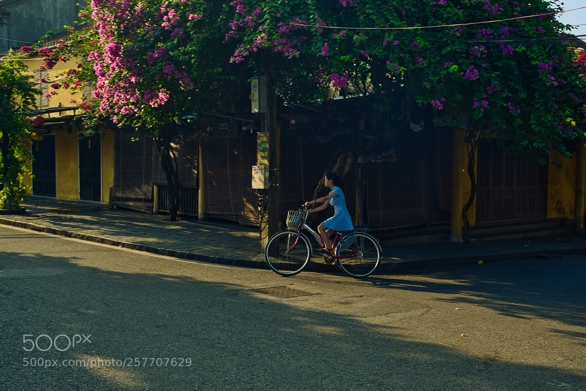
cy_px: 196
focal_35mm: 35
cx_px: 293
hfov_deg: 54.4
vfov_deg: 37.8
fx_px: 570
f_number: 7.1
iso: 200
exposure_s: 1/180
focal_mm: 23
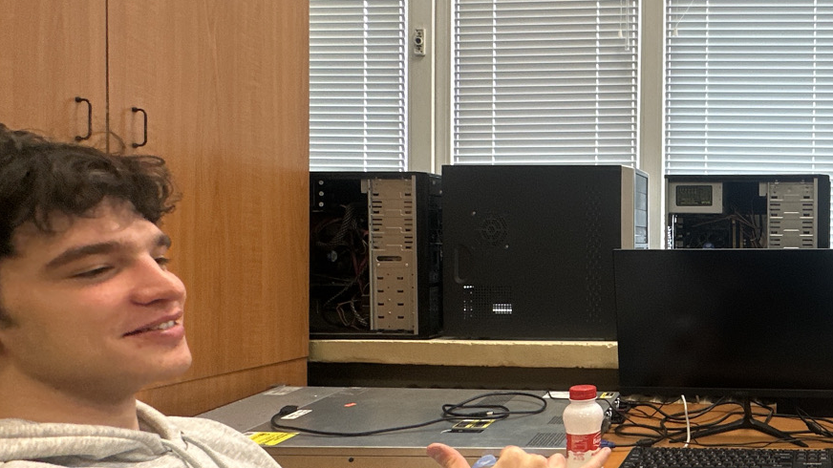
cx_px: 778
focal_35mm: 35
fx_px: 773
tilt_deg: +0.8
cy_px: 274
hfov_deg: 49.3
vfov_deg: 33.6
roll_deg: -1.3
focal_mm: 2.22
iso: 80
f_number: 2.2
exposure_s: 1/100
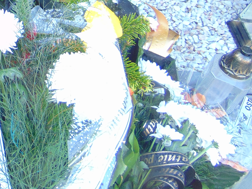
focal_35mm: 65
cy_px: -29
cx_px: -50
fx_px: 473
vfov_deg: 21.2
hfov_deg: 26.5
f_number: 3
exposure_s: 1/30
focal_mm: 4.5
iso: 80
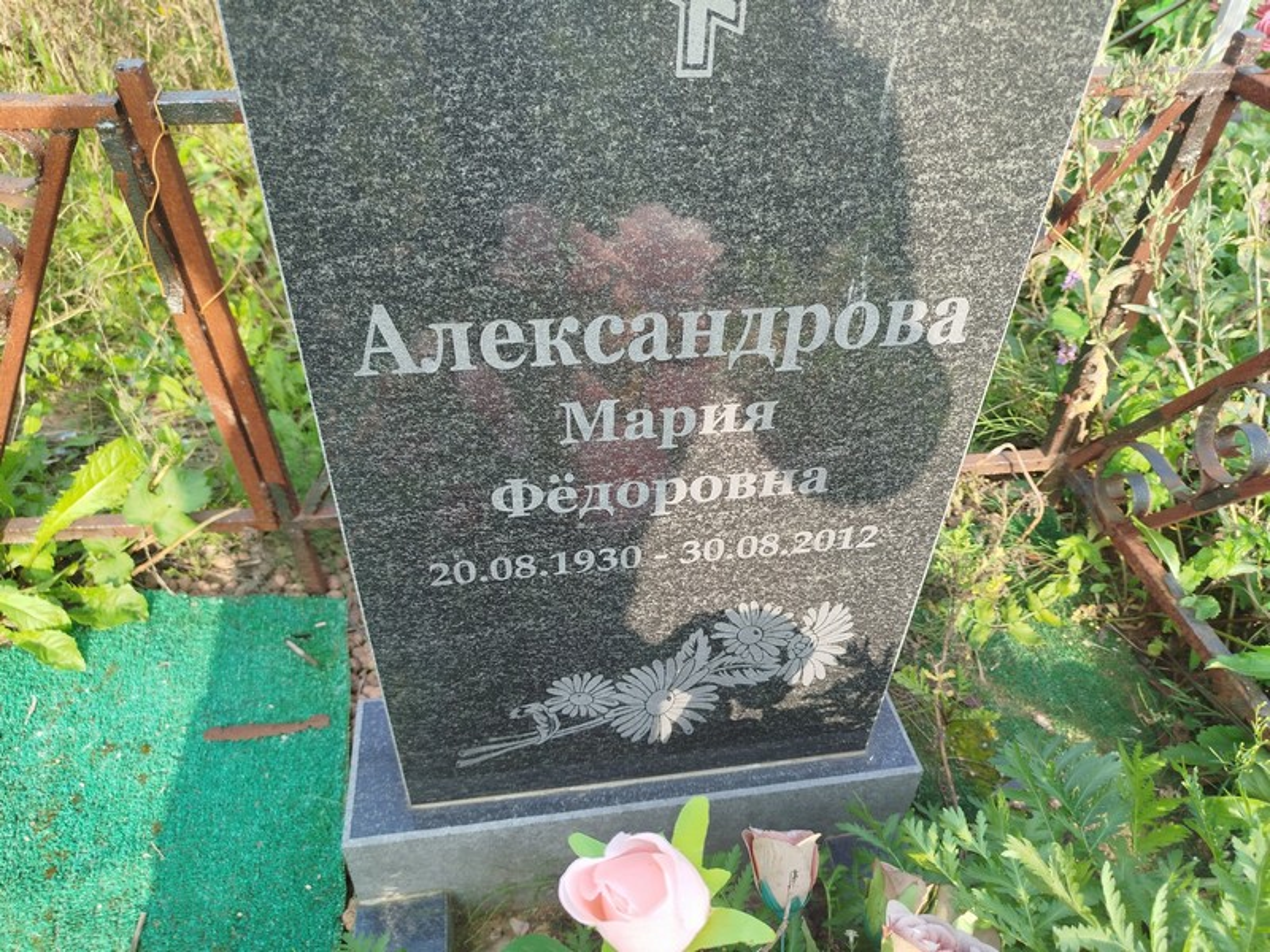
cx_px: 635
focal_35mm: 24
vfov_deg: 56.8
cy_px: 476
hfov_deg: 71.6
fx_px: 881
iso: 50
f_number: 1.7
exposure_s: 1/173
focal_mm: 5.31
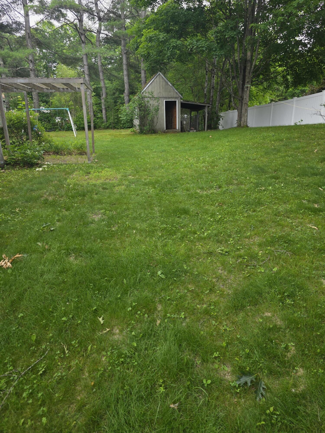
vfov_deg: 73.9
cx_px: 162
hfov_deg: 58.9
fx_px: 288
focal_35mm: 23
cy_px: 216
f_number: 1.7
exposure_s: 1/359
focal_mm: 6.3
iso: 40
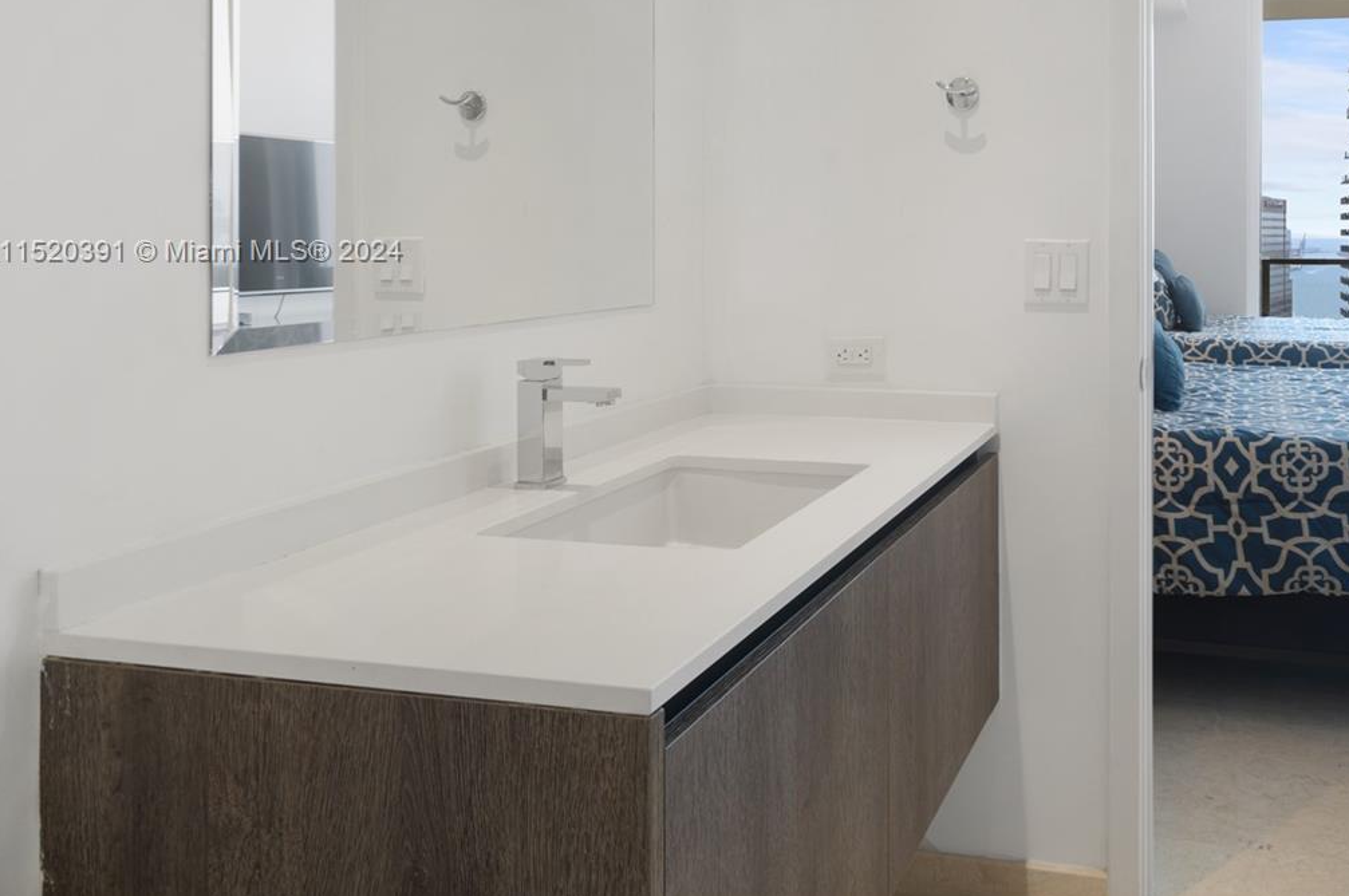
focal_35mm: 27
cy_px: 254
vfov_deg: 46.5
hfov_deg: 62.7
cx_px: 1045
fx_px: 1011
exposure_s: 1/2
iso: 100
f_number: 7.1
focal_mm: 17
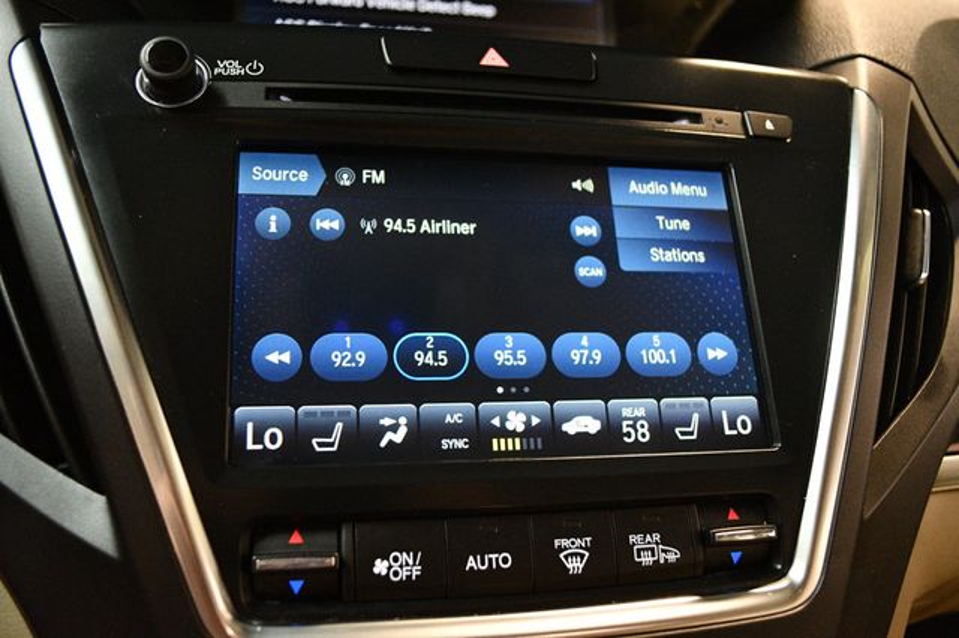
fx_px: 799
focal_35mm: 30
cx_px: 480
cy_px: 319
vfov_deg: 43.6
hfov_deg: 62.0
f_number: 3.8
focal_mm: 20
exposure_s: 1/60
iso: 4500
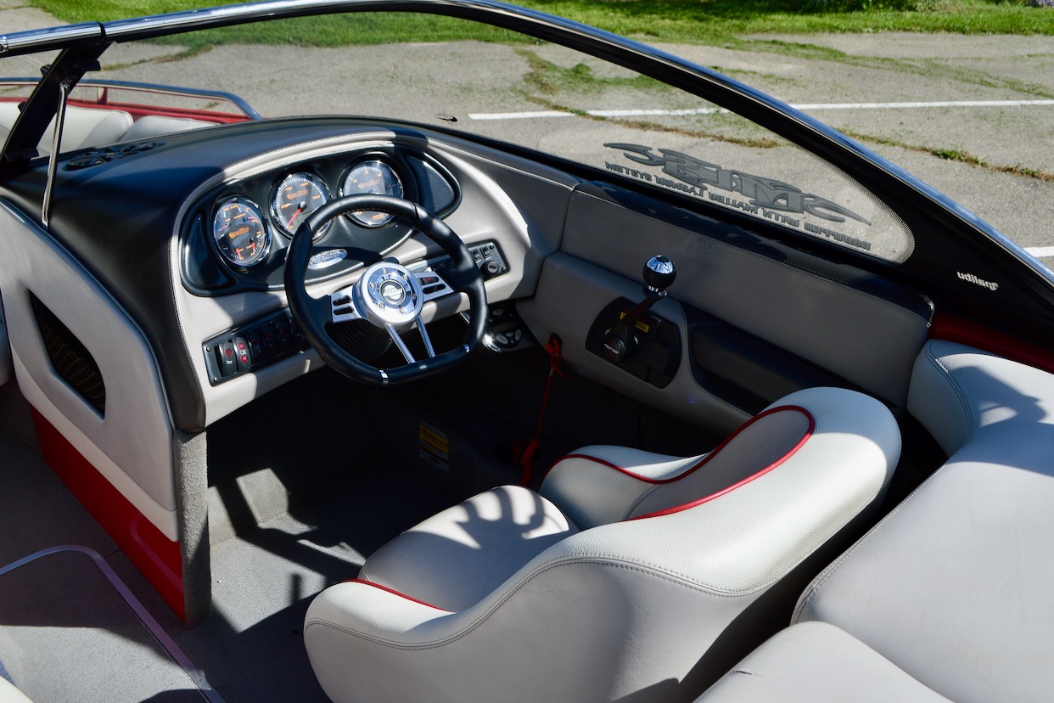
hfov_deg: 55.8
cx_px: 530
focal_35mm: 34
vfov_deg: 38.9
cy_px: 359
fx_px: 995
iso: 100
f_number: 9
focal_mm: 22
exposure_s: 1/320
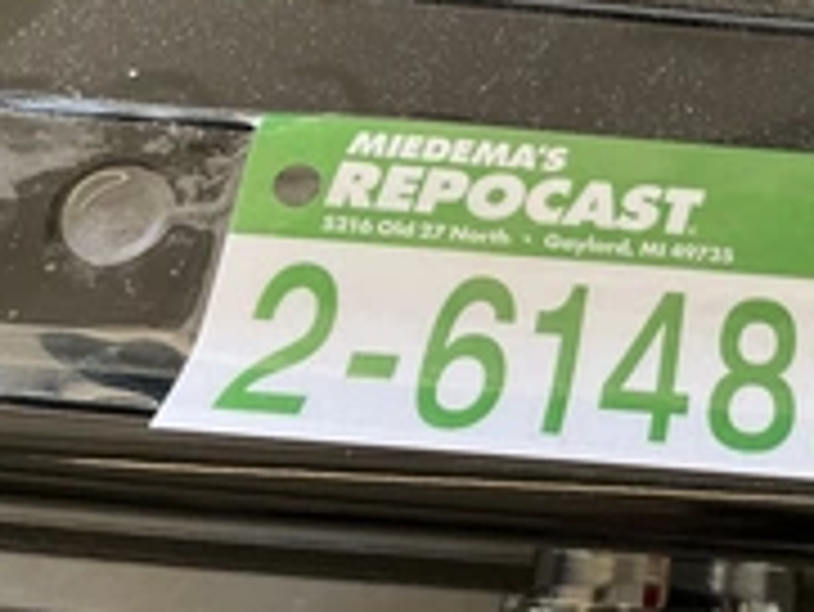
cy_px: 248
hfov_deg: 28.4
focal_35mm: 64
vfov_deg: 22.9
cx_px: 814
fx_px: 1506
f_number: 1.8
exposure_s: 1/60
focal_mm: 3
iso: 80
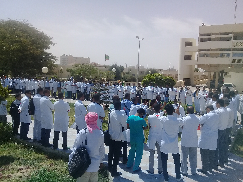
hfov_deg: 58.4
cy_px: 91
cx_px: 122
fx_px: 218
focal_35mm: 31
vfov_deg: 45.4
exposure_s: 1/2165
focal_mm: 3.3
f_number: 2.2
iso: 50
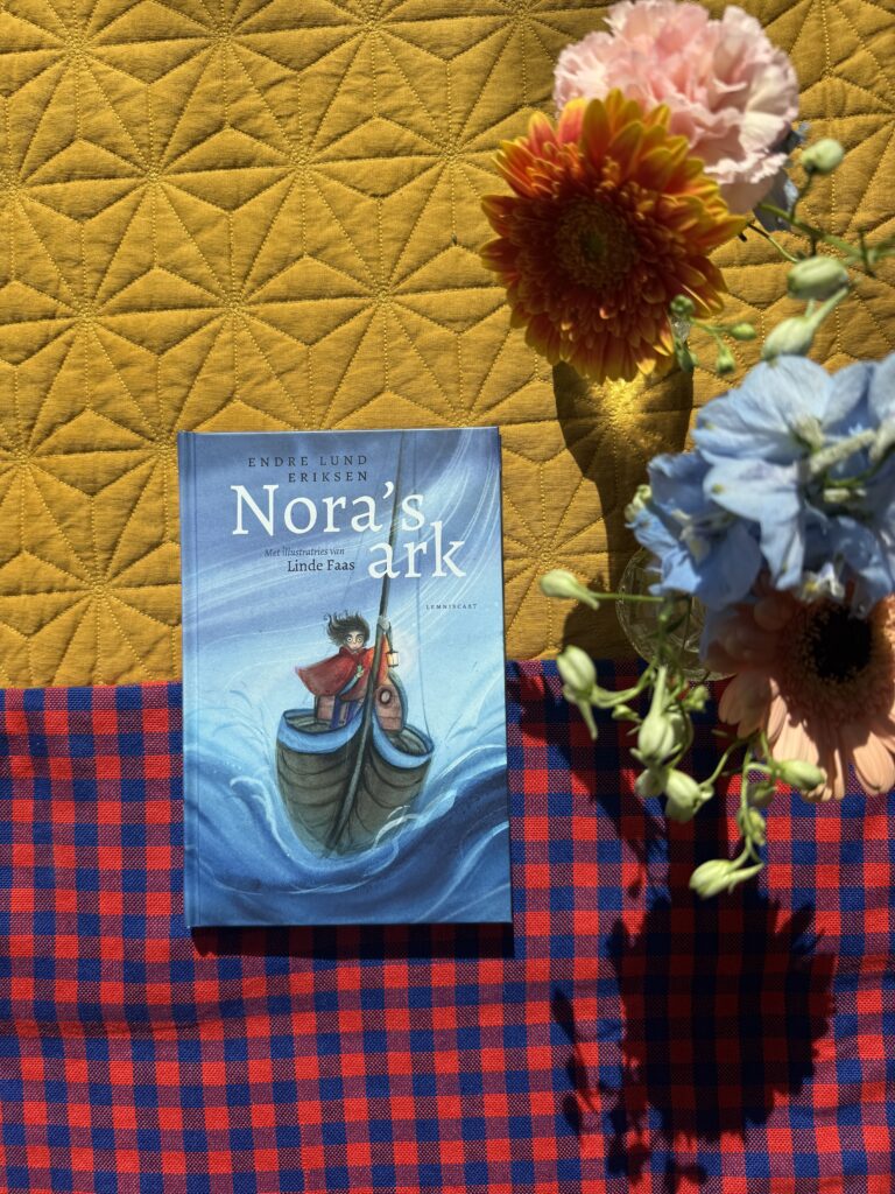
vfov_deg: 71.6
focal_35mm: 24
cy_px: 597
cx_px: 448
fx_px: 827
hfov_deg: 56.8
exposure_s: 1/4167
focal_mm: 6.76
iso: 80
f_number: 1.78
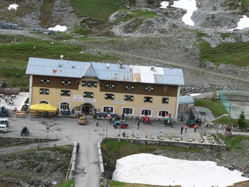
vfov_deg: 18.7
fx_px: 568
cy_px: 94
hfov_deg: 24.7
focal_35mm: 79
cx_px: 124
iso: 80
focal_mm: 13.2
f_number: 4
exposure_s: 1/400
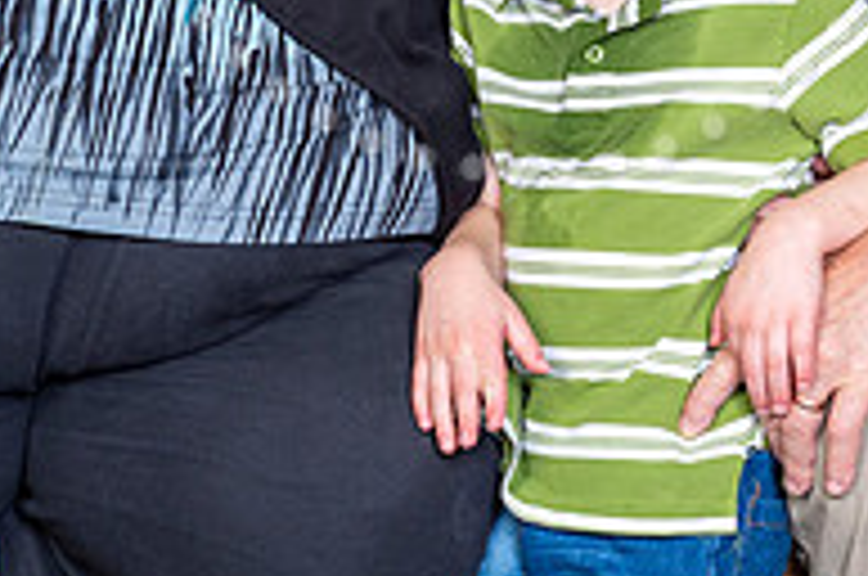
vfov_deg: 5.3
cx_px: 526
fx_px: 6162
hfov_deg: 8.1
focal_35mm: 256
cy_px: -252
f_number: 8
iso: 400
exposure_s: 1/125
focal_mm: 85
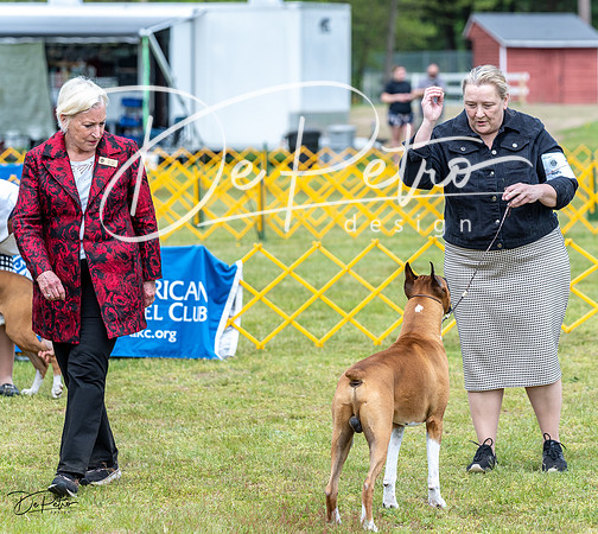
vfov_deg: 8.9
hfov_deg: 9.9
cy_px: 225
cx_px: 384
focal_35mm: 186
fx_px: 3439
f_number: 4.5
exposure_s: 1/1000
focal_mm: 131
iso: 400
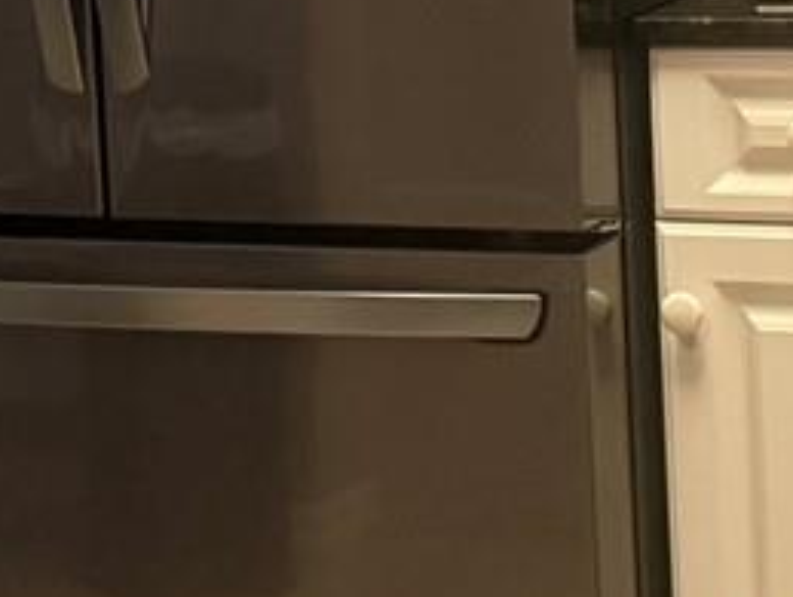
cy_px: -73
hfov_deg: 13.3
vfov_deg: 9.9
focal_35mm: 148
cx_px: 321
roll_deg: +3.0
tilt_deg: -5.1
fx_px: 3395
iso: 640
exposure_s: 1/60
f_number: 1.78
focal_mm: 6.76
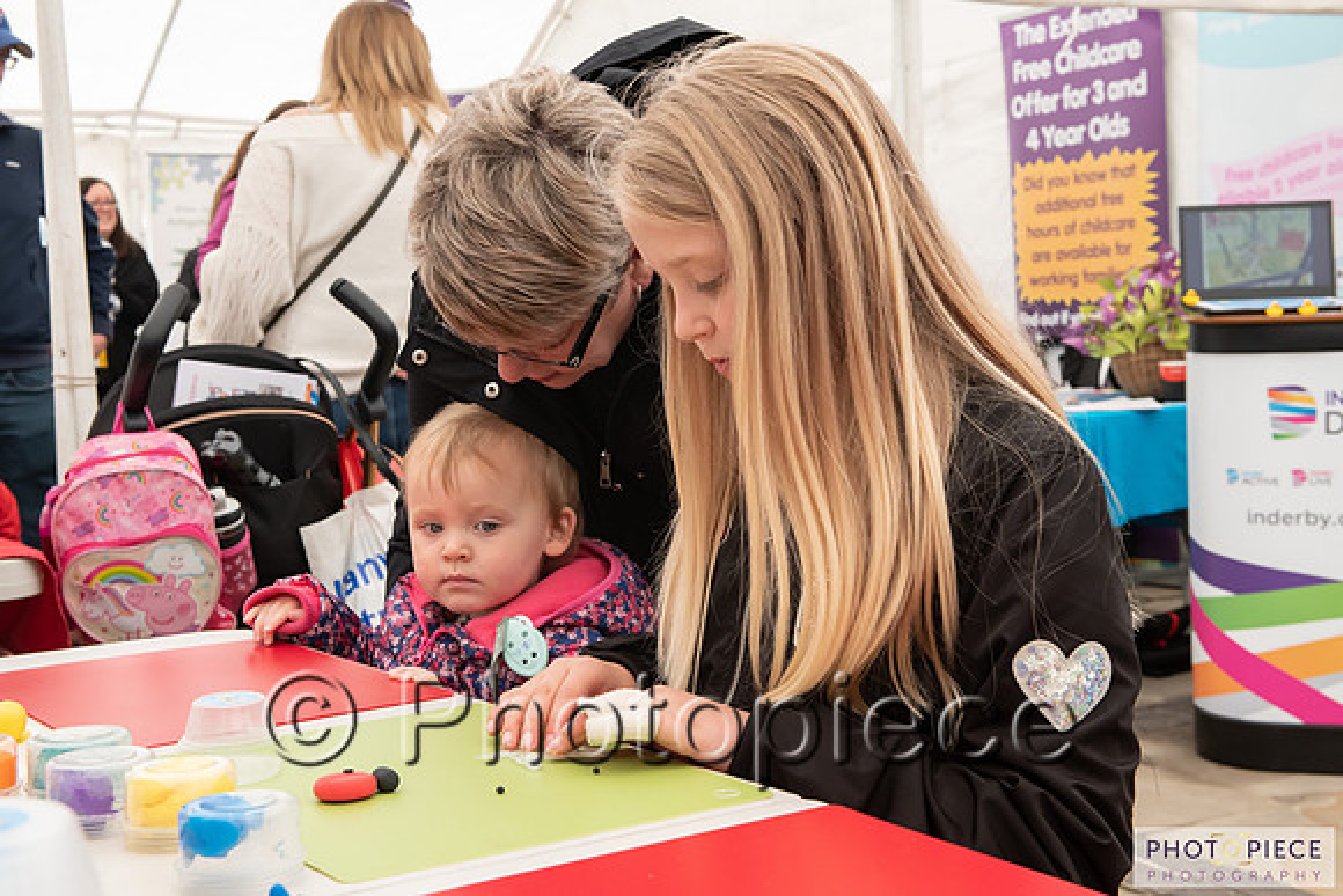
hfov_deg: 39.6
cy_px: 448
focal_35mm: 50
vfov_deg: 27.0
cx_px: 672
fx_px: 1866
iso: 1250
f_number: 8
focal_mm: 50
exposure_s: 1/80
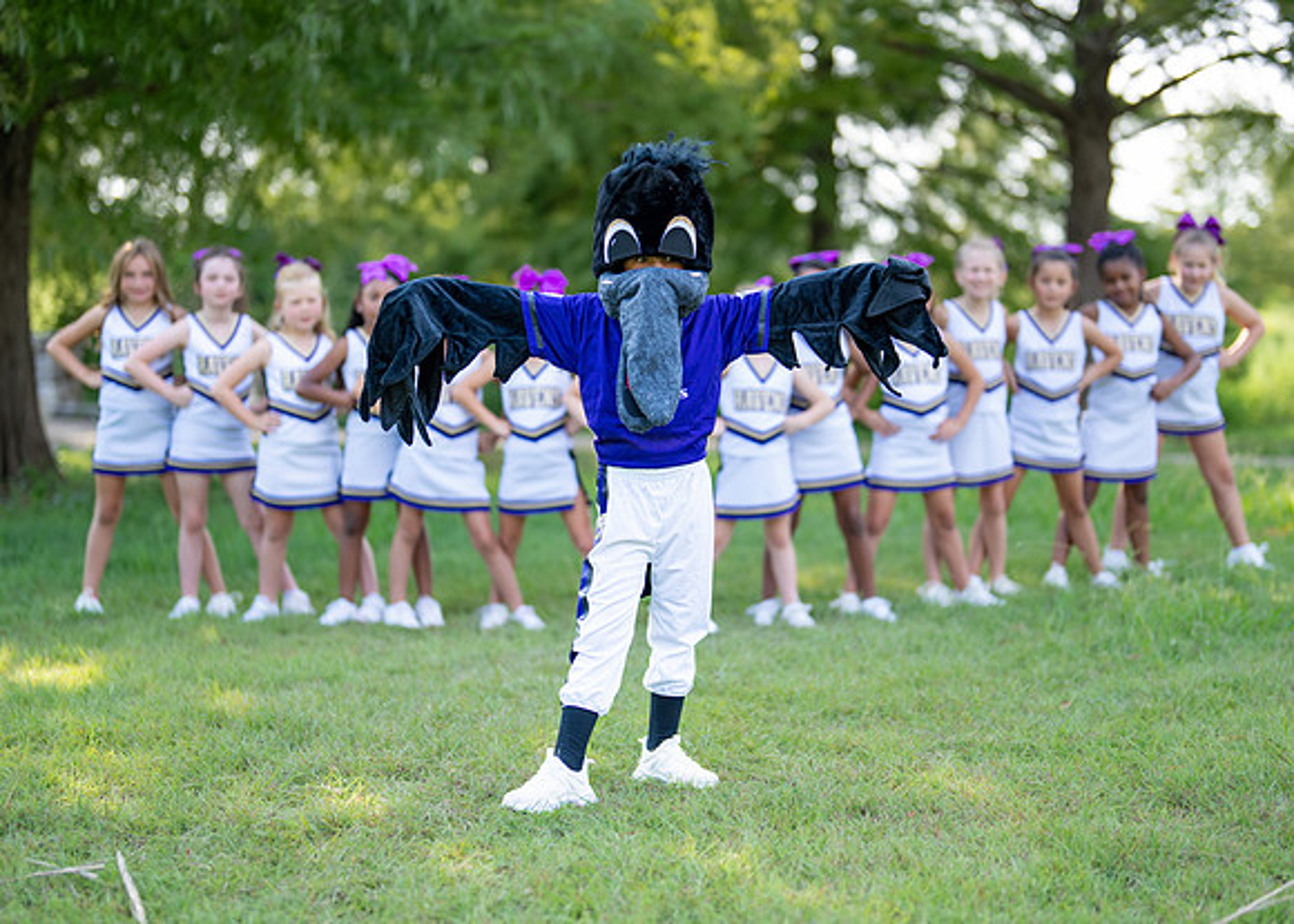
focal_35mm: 65
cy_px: 456
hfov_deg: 30.5
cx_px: 673
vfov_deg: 22.0
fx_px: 2373
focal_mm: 50
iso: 125
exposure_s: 1/1250
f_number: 1.2
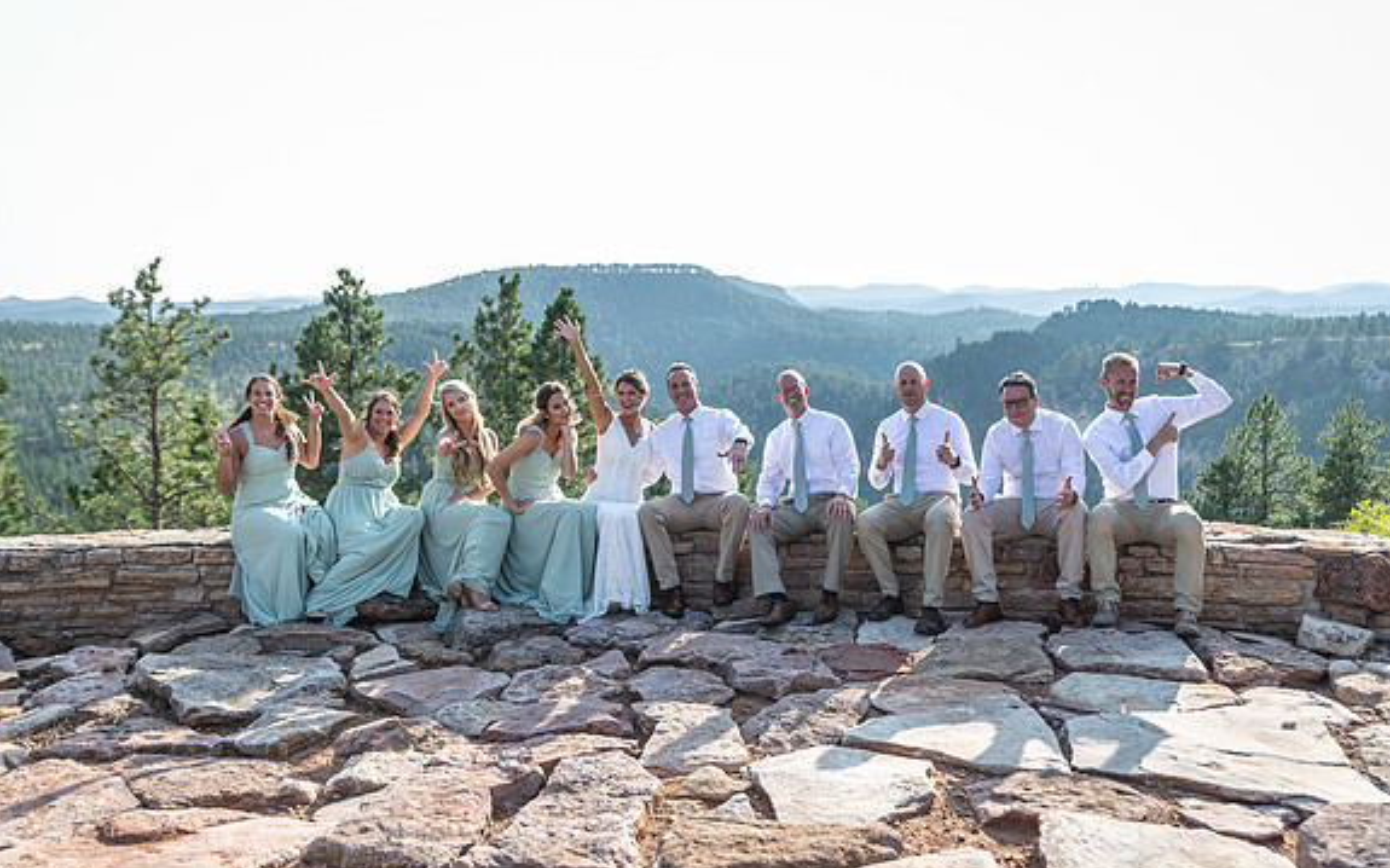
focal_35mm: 36
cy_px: 422
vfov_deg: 35.3
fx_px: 1363
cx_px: 699
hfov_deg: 54.0
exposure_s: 1/400
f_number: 3.5
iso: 125
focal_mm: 35
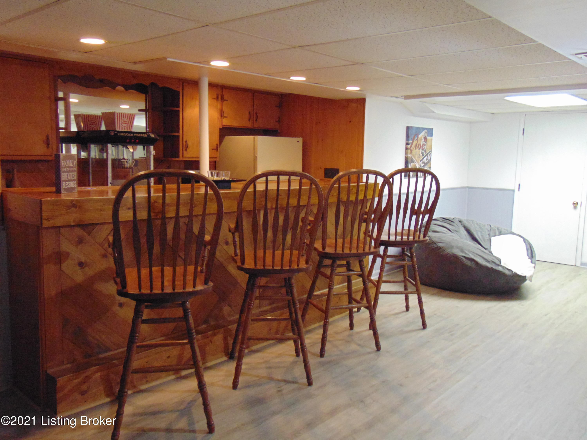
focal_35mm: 30
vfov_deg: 46.8
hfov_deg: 60.0
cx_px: 294
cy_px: 220
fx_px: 509
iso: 400
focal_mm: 5.4
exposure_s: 1/13
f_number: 3.1
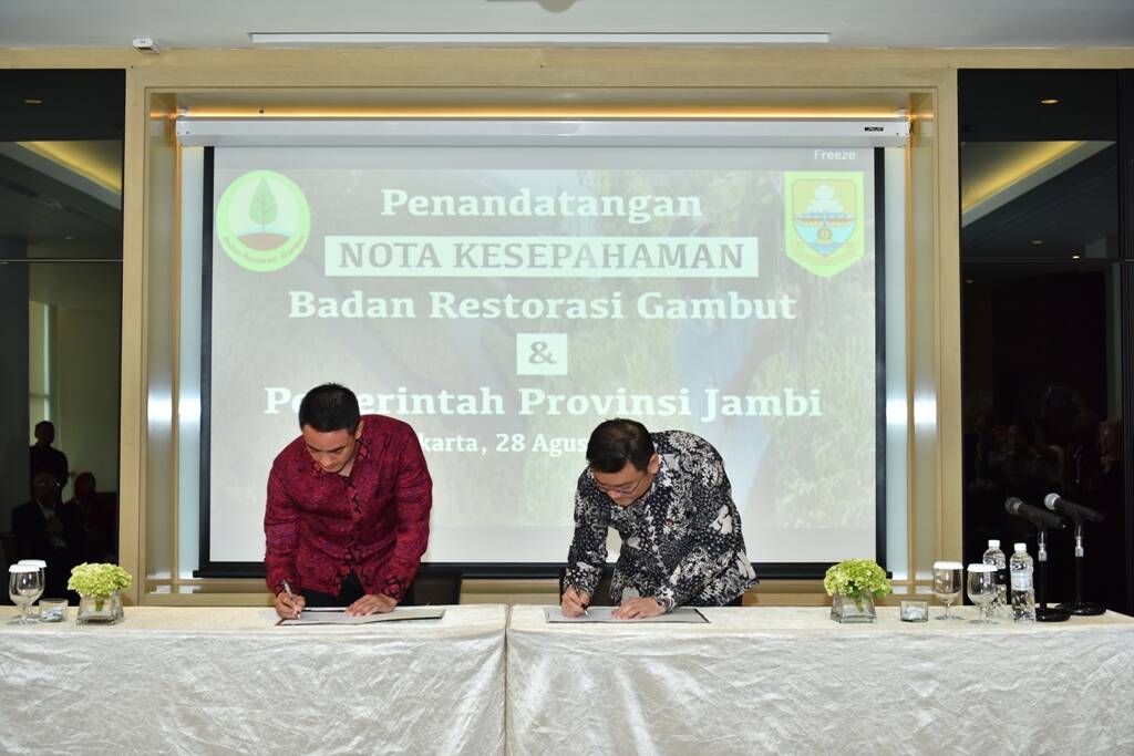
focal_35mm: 48
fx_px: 1512
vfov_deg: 28.1
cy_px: 378
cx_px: 567
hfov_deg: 41.1
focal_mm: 48
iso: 500
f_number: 3.2
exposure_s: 1/100
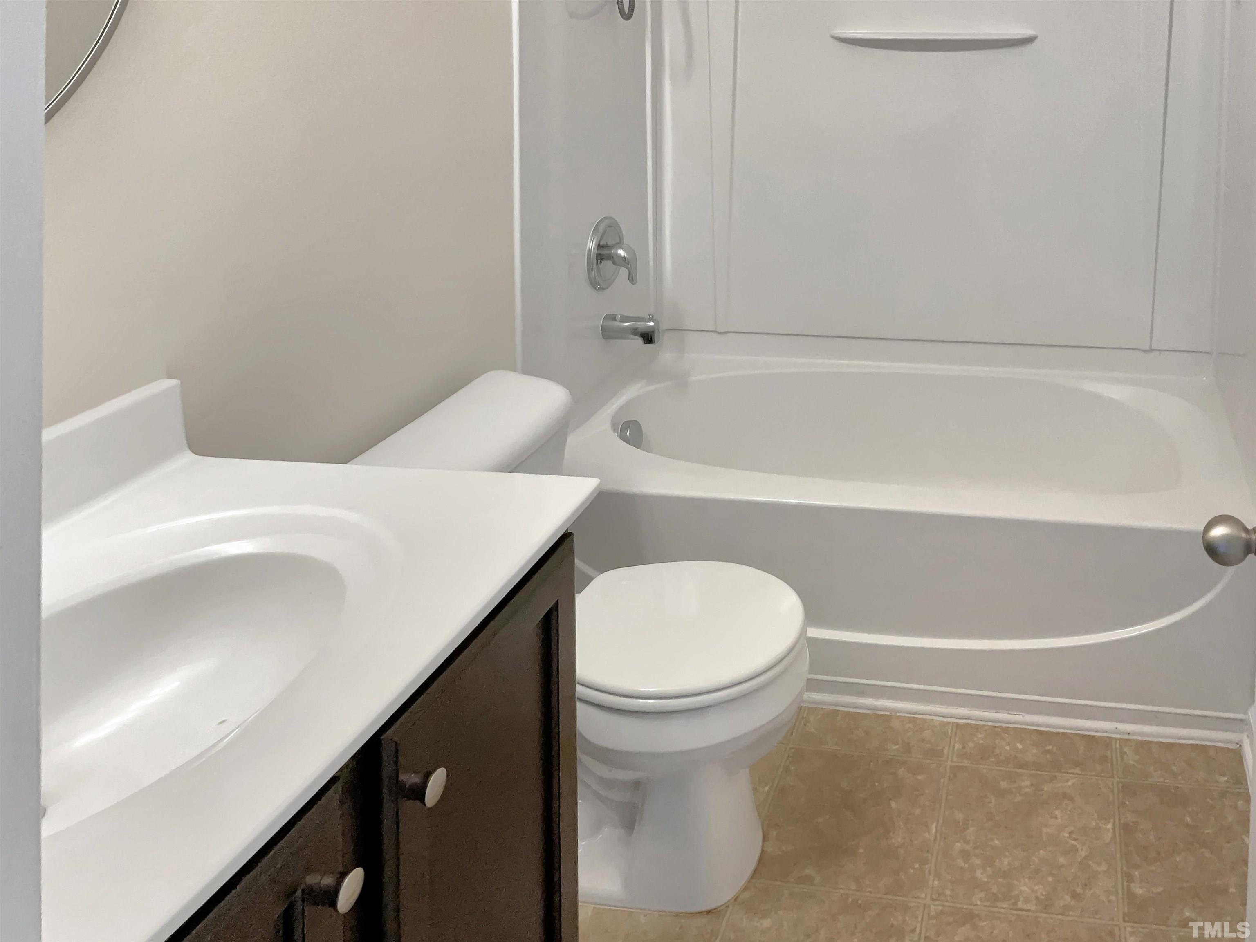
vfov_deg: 48.2
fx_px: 1052
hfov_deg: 61.7
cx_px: 628
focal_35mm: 29
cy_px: 471
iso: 80
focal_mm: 3
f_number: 1.8
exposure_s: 1/60
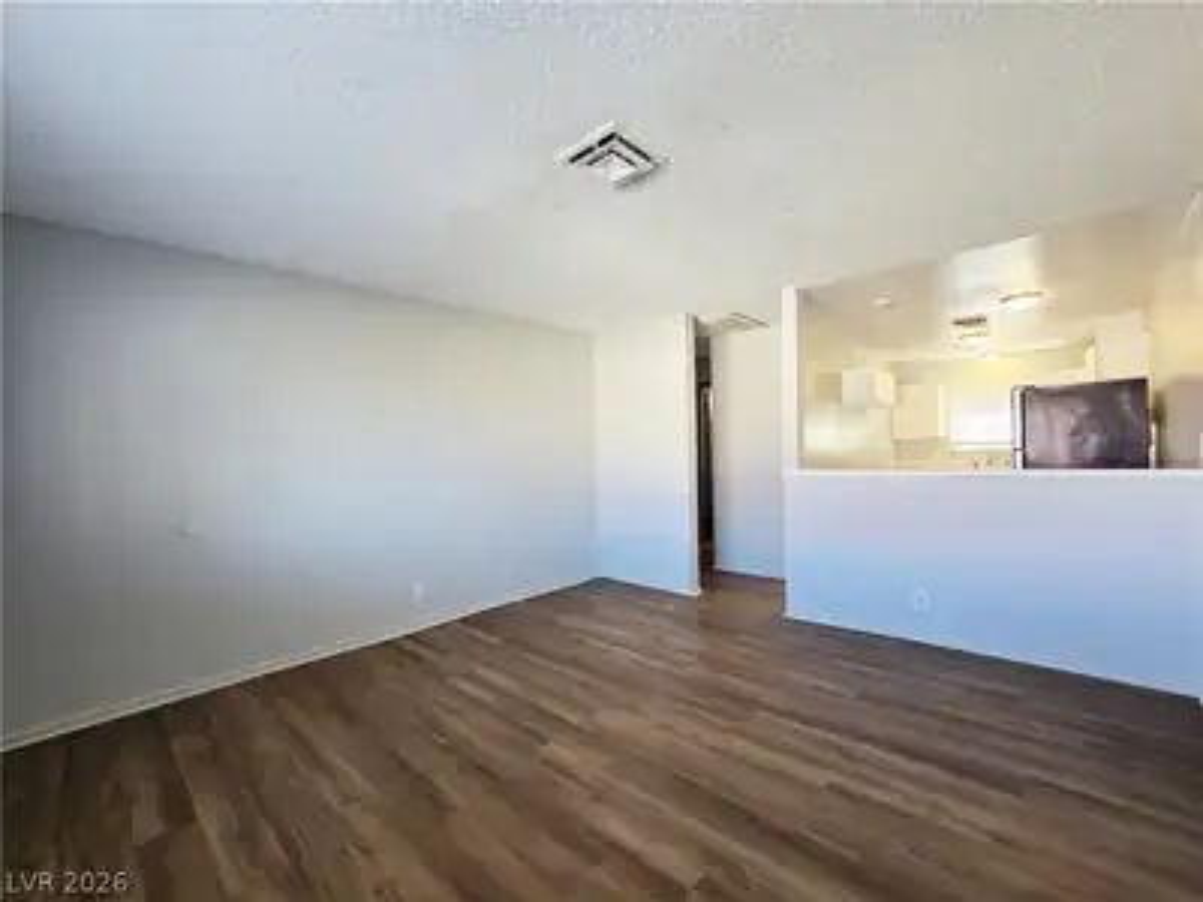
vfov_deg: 89.9
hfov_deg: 106.2
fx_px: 452
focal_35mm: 13
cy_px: 451
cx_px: 602
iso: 100
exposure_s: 1/60
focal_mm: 2.2
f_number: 2.2
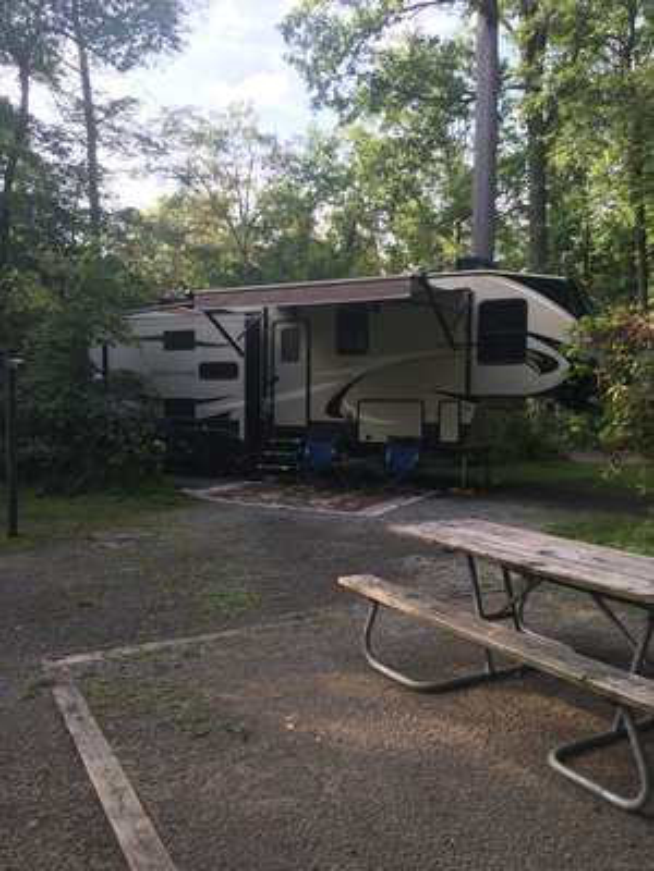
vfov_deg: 61.7
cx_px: 327
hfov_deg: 48.2
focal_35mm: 29
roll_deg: +0.4
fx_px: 731
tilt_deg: -3.3
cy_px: 436
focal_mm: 4.15
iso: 25
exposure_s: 1/144
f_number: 2.2
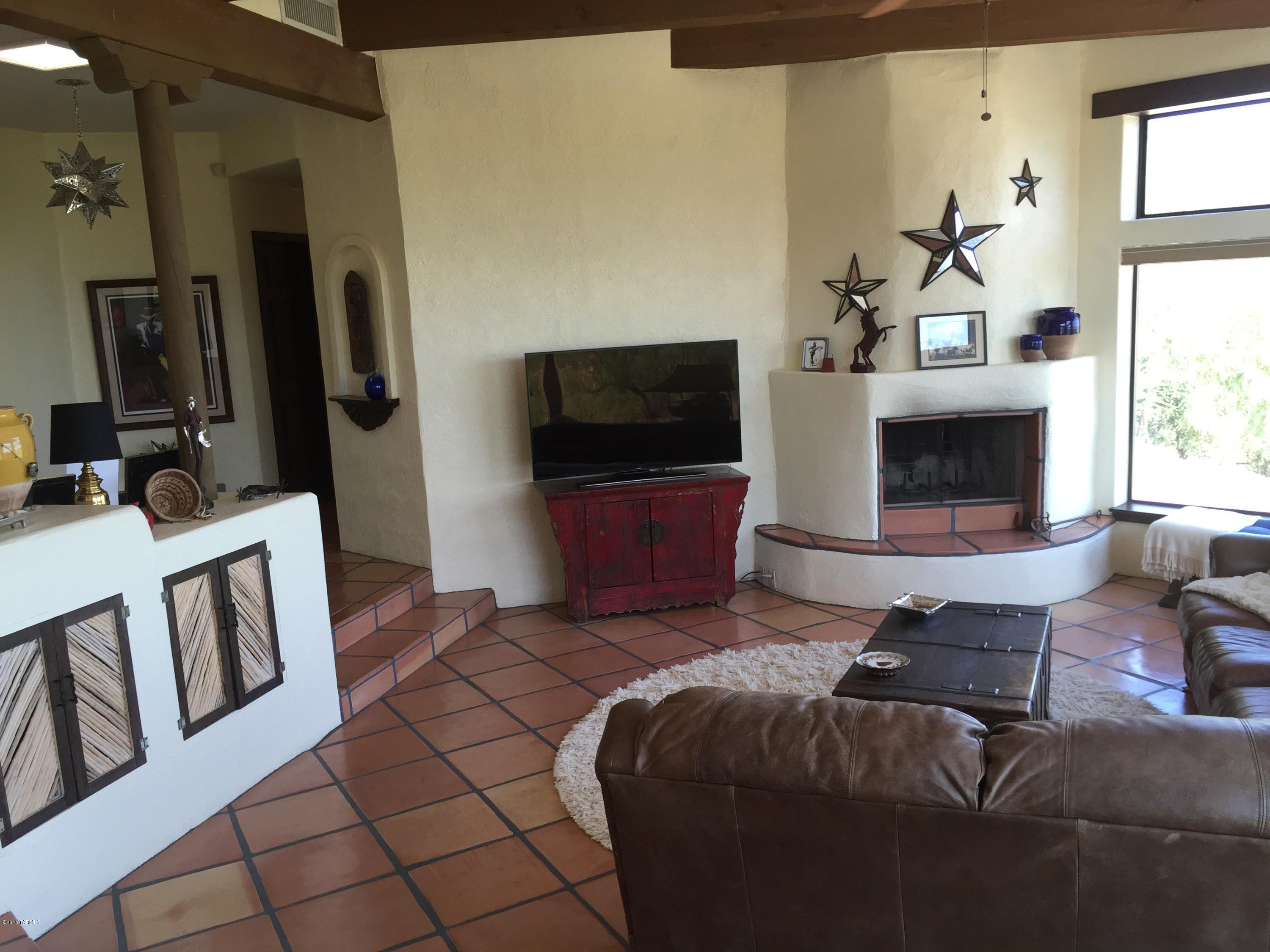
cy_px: 476
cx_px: 635
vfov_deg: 48.2
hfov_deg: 61.7
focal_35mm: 29
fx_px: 1064
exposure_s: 1/120
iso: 50
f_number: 2.2
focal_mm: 4.15
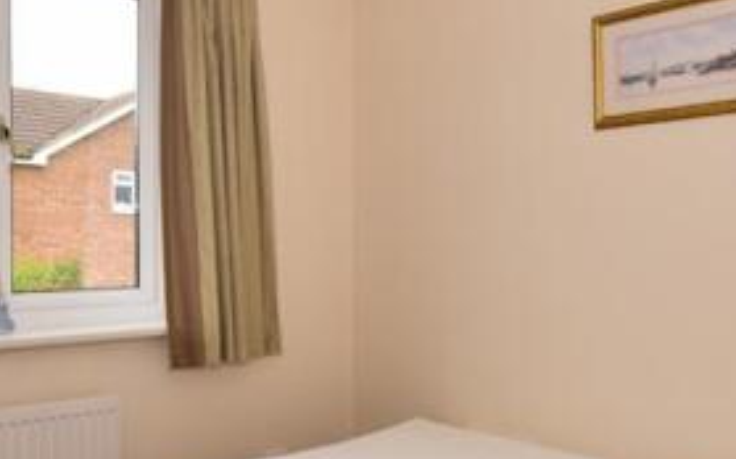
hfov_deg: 54.0
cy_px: 257
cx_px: 351
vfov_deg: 35.2
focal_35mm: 36
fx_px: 722
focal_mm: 10
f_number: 7.1
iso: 400
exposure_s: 1/200
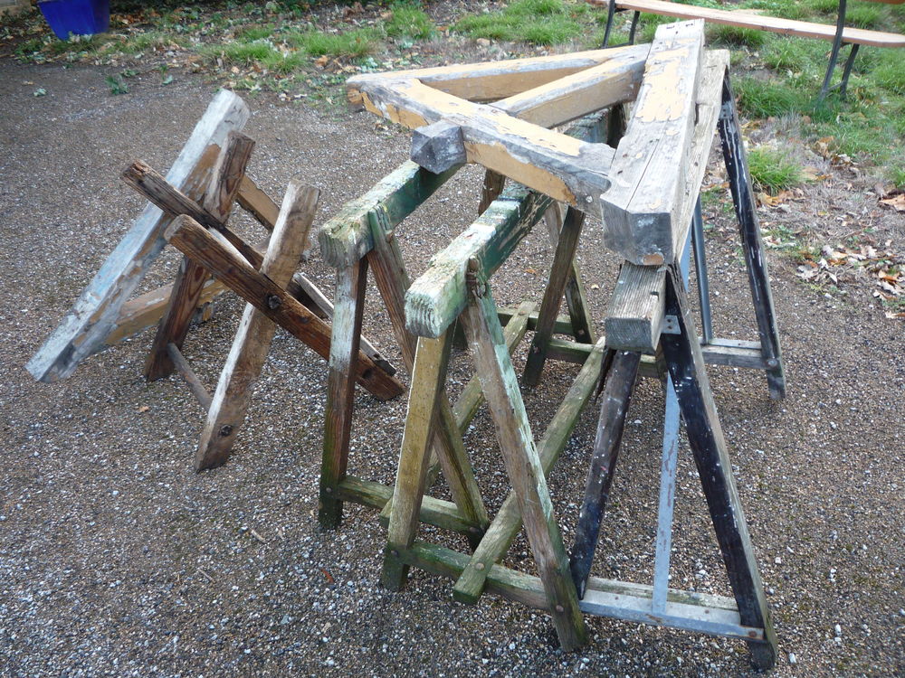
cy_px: 339
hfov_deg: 60.0
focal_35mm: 30
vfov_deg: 46.8
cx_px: 452
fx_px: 784
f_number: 3.3
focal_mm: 5.2
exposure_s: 1/40
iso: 100
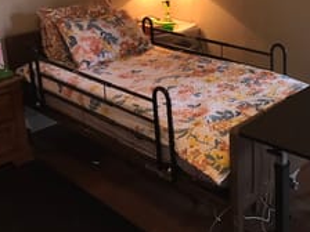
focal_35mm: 50
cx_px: 256
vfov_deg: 28.3
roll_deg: +1.0
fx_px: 448
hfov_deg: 36.6
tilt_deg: -14.2
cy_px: 36
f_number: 1.8
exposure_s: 1/20
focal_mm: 3.99
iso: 40
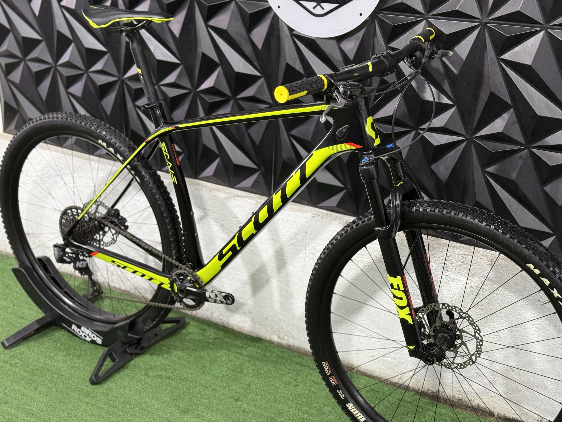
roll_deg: -2.0
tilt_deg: -22.1
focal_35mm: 48
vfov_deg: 30.3
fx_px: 779
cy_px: 211
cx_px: 281
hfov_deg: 39.7
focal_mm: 6.76
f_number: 1.78
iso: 160
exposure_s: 1/60
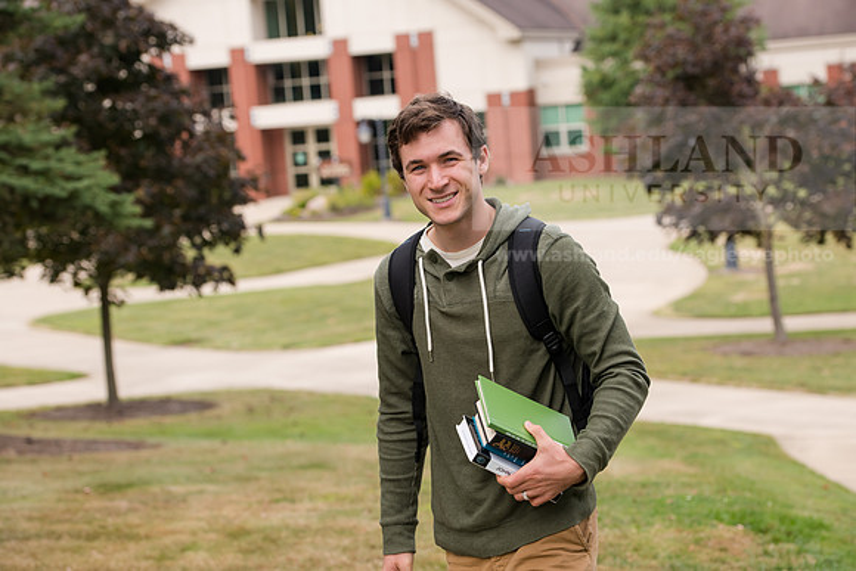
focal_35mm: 90
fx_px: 2152
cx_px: 428
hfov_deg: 22.5
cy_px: 286
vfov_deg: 15.1
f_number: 5.6
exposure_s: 1/400
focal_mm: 90
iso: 250
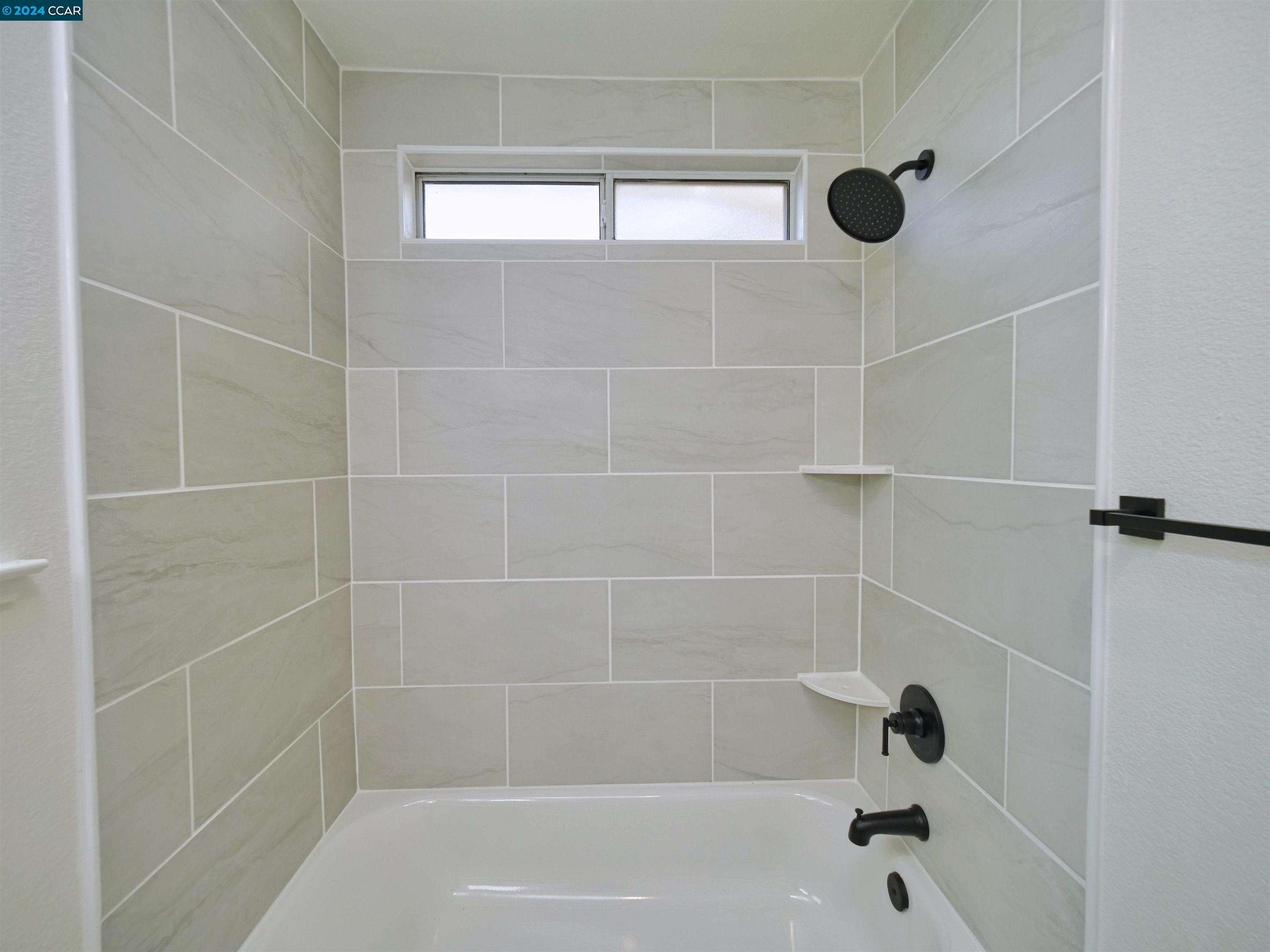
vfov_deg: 85.7
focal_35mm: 14
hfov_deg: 102.1
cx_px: 635
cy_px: 476
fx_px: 514
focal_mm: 7
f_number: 4.5
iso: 800
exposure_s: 1/160
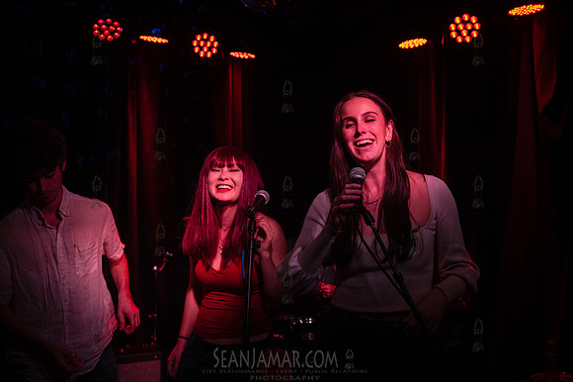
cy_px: 191
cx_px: 286
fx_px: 557
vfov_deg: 37.8
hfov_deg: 54.5
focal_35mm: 35
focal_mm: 35
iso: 8000
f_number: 4
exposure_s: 1/400
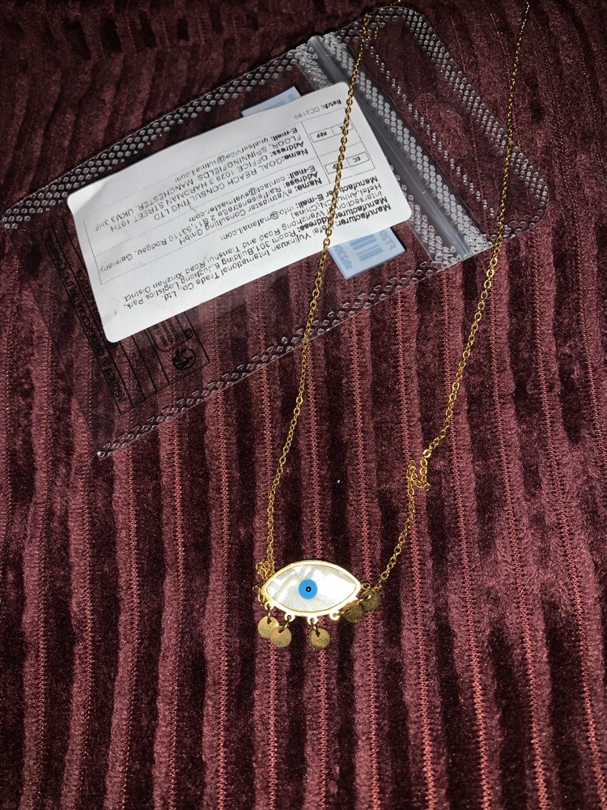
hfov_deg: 53.1
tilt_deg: -67.3
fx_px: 608
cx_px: 304
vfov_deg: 67.3
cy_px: 405
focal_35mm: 26
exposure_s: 1/55
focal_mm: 4.25
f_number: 1.8
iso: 25
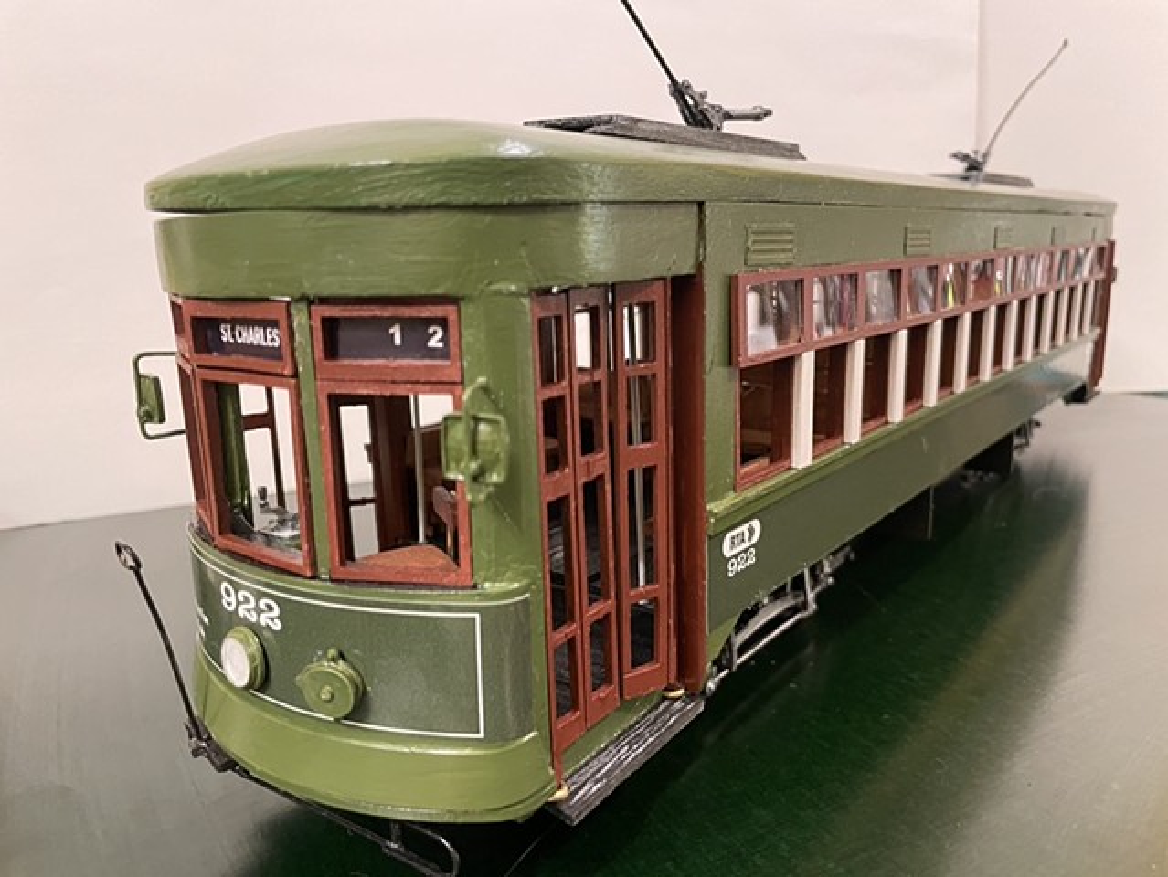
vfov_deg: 53.1
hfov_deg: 67.3
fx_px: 878
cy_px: 438
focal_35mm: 26
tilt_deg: -11.2
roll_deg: +0.6
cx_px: 584
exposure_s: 1/40
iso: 500
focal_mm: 4.2
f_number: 1.6
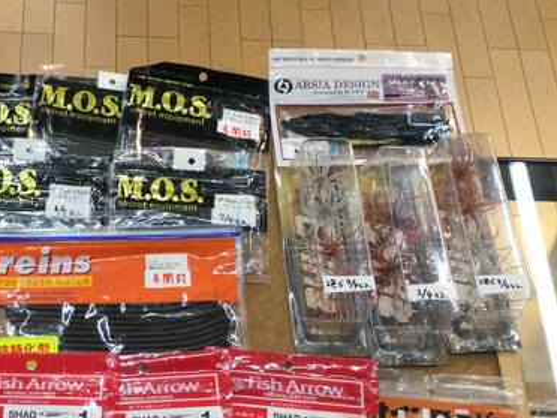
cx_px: 109
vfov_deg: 28.6
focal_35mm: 50
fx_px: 805
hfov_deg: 36.8
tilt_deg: -66.9
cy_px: 324
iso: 25
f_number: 2.4
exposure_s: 1/40
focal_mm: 3.3
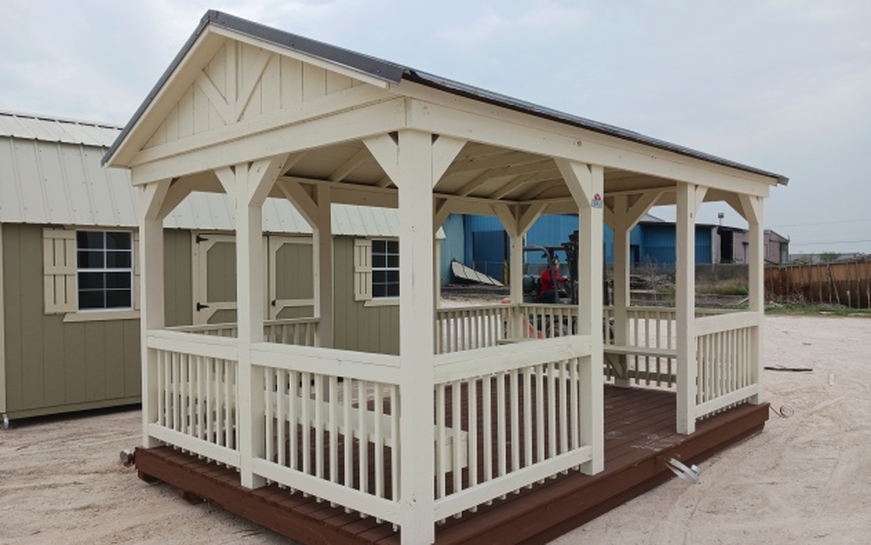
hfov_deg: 64.6
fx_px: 688
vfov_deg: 43.1
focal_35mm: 29
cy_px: 281
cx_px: 436
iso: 20
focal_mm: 4
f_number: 1.8
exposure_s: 1/381
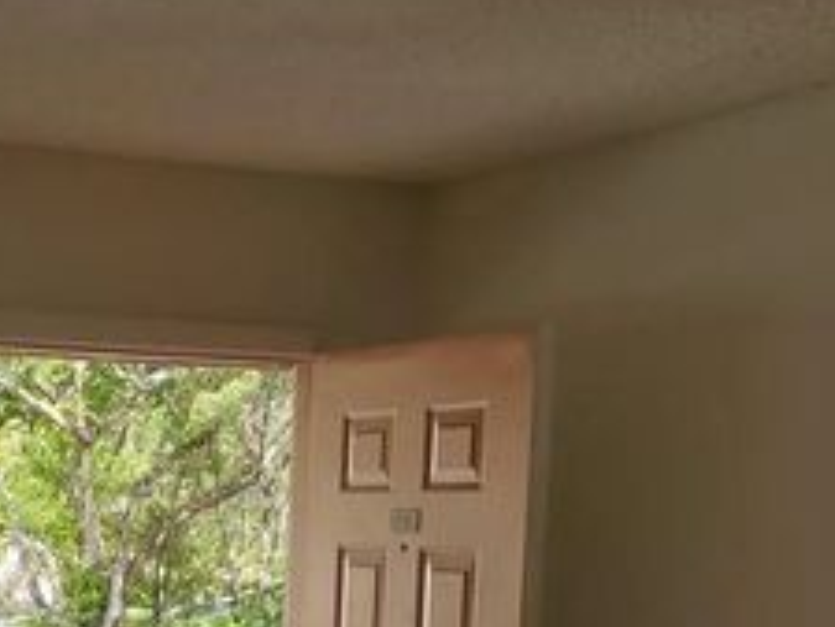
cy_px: 749
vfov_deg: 18.8
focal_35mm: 74
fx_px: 1786
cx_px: 93
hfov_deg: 25.5
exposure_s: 1/235
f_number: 2.4
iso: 50
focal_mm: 4.3
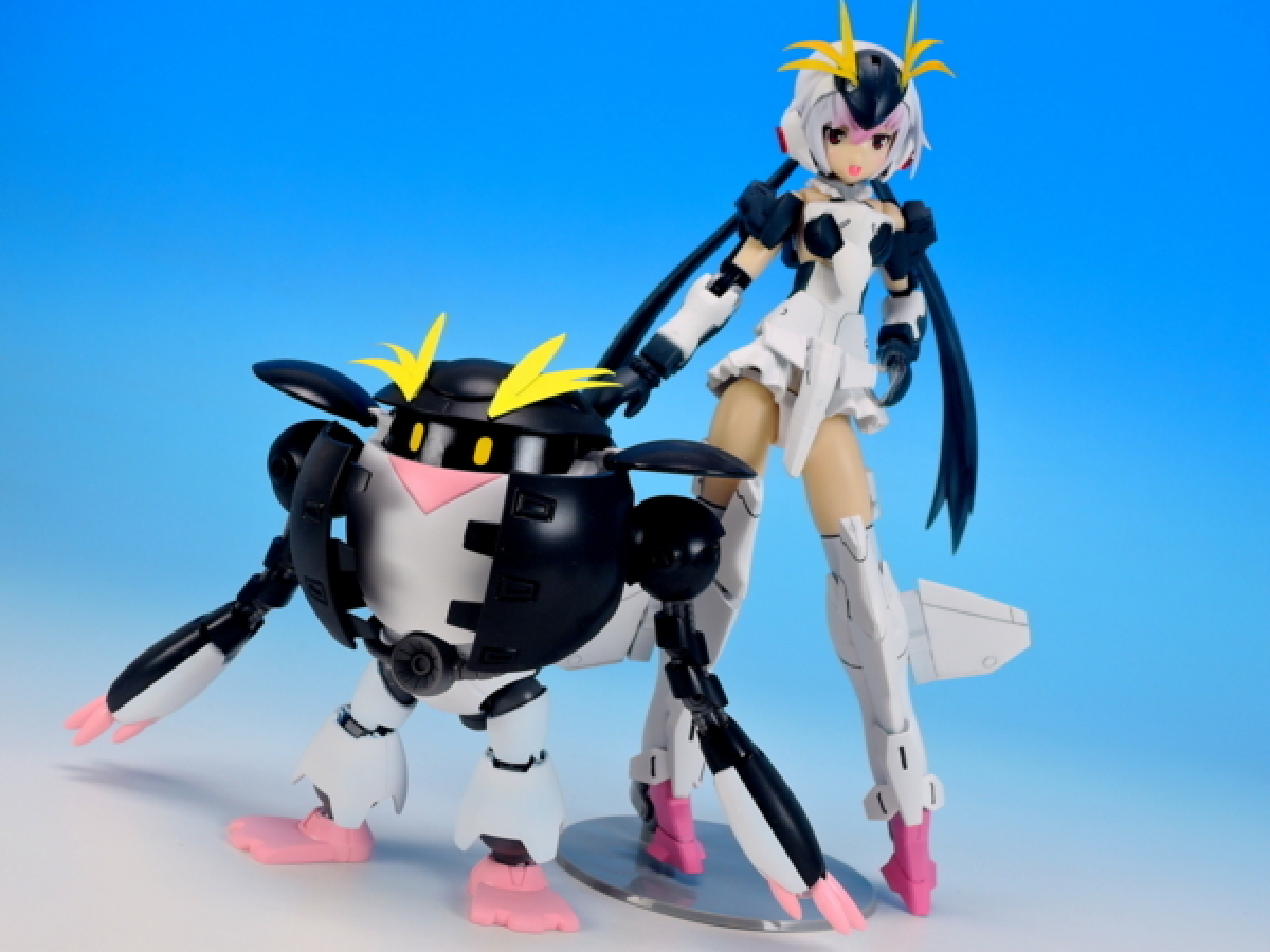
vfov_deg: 24.4
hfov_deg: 32.2
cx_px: 635
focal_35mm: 60
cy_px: 476
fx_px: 2201
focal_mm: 12.8
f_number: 5.2
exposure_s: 1/2.5
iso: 80
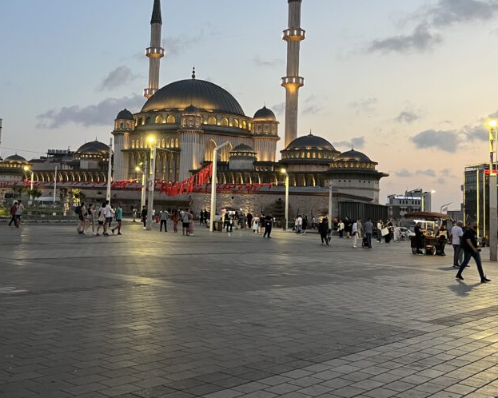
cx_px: 147
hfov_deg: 41.2
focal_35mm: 44
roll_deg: -2.1
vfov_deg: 34.0
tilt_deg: +5.8
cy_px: 150
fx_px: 648
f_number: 1.5
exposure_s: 1/50
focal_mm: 5.7
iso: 125
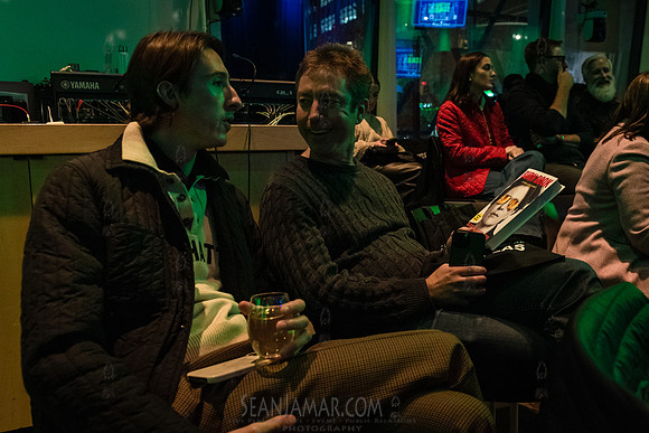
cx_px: 358
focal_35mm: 31
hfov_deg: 60.6
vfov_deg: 42.7
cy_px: 212
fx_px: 554
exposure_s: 1/125
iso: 8000
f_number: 3.2
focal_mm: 26
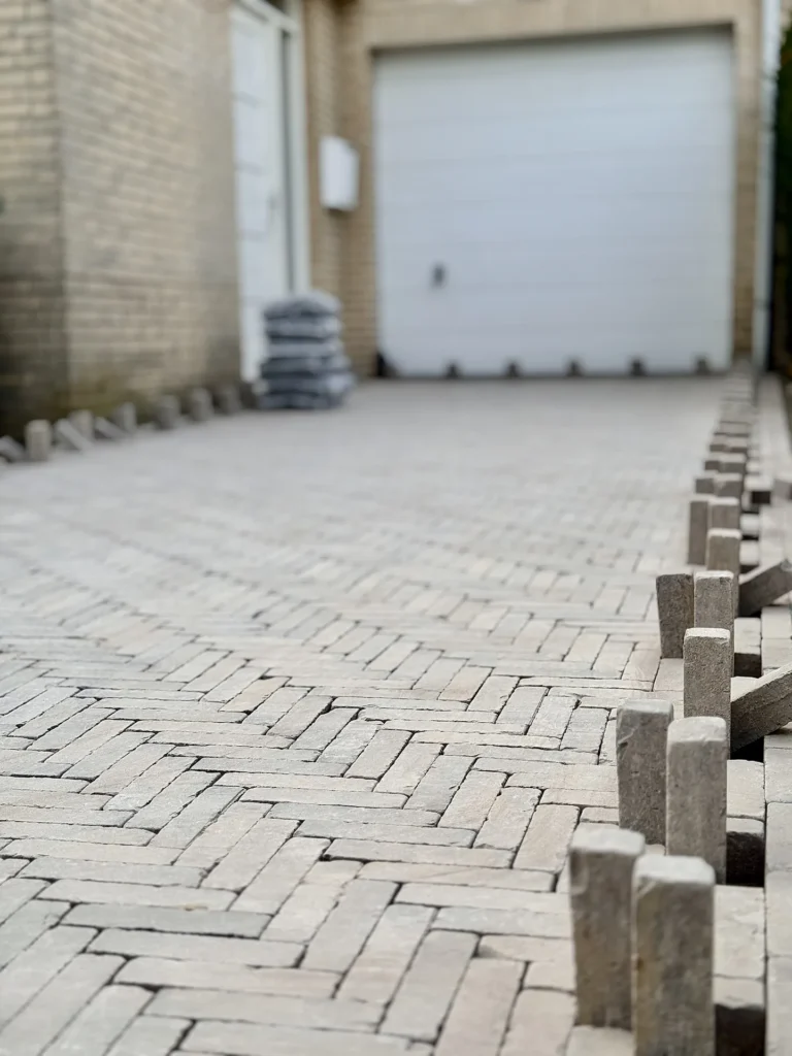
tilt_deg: -6.1
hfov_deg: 30.3
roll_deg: +1.1
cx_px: 396
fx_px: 1464
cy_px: 528
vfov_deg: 39.7
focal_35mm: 48
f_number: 1.78
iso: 64
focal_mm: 6.76
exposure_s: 1/2513
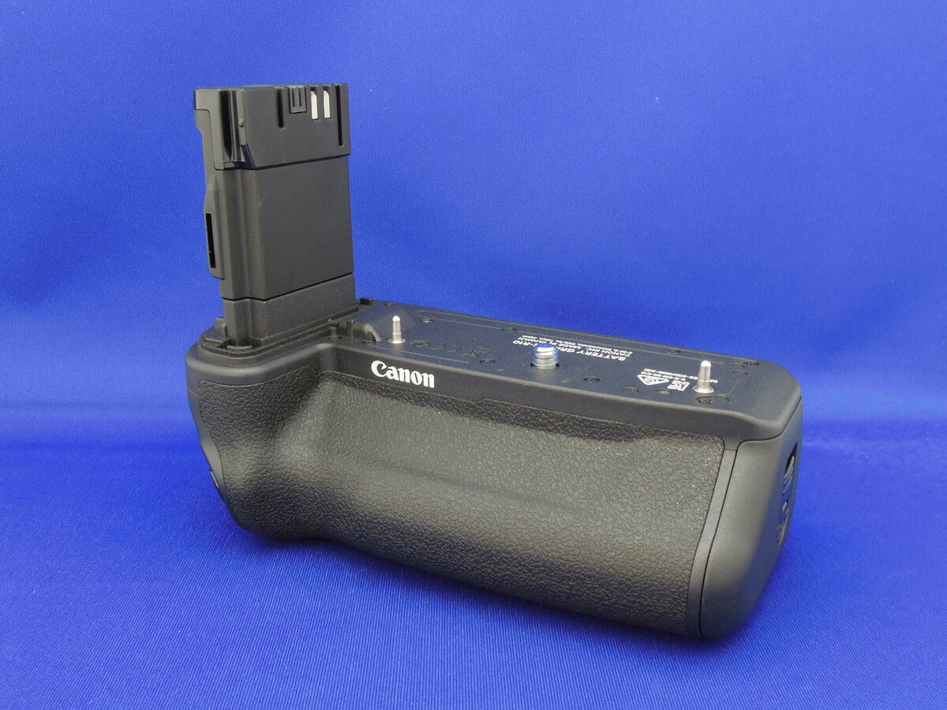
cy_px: 355
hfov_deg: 52.6
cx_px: 474
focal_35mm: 35
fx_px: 958
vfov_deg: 40.7
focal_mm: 6.3
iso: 160
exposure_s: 1
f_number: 8
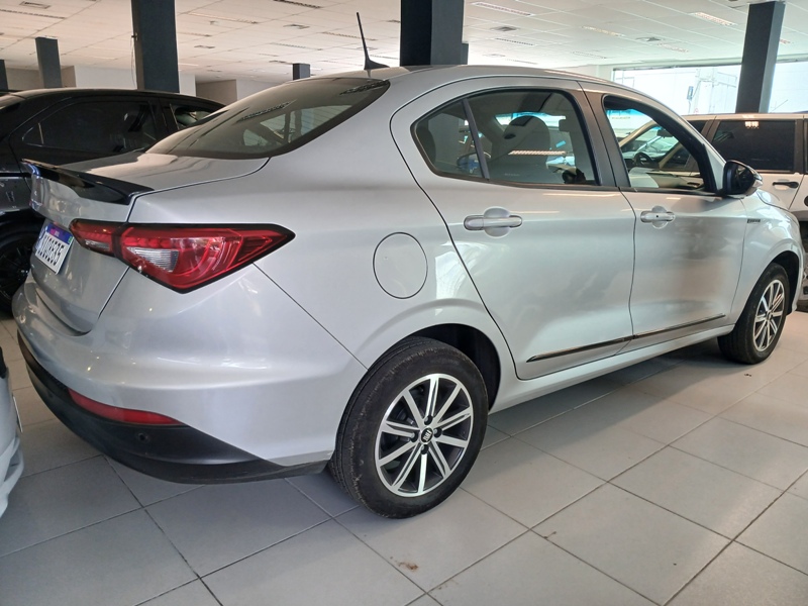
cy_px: 303
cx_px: 404
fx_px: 607
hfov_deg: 67.3
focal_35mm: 26
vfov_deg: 53.1
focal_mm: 3.98
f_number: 1.8
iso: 160
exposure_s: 1/60
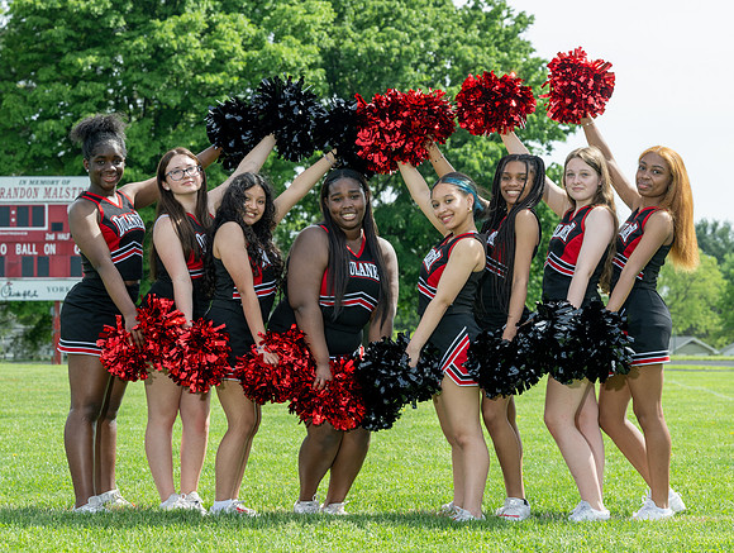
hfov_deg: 19.6
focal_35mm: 100
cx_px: 443
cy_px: 248
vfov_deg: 14.8
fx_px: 2123
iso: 80
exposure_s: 1/160
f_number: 6.3
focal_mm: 79
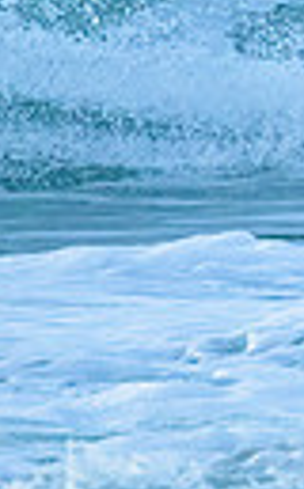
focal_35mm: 3673
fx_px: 48963
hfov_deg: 0.4
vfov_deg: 0.6
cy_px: -66
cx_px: 752
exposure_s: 1/1250
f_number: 11
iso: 8000
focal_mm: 800
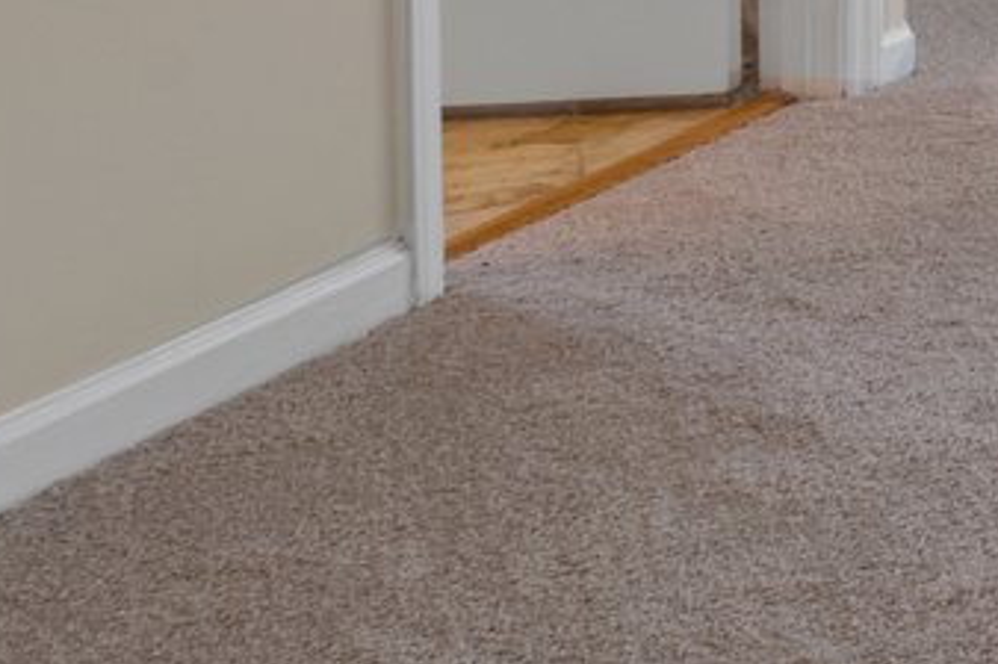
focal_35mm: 91
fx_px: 2521
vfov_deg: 12.7
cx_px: 2604
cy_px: -757
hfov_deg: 13.4
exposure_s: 1/5
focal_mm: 15
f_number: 7.1
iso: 400
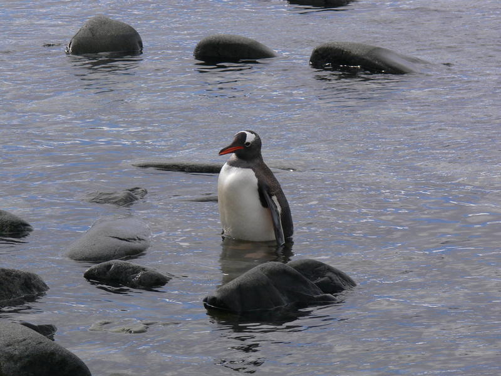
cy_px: 188
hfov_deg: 8.2
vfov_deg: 6.1
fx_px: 3502
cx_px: 250
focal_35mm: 242
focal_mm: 40.2
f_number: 5.6
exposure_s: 1/500
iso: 80
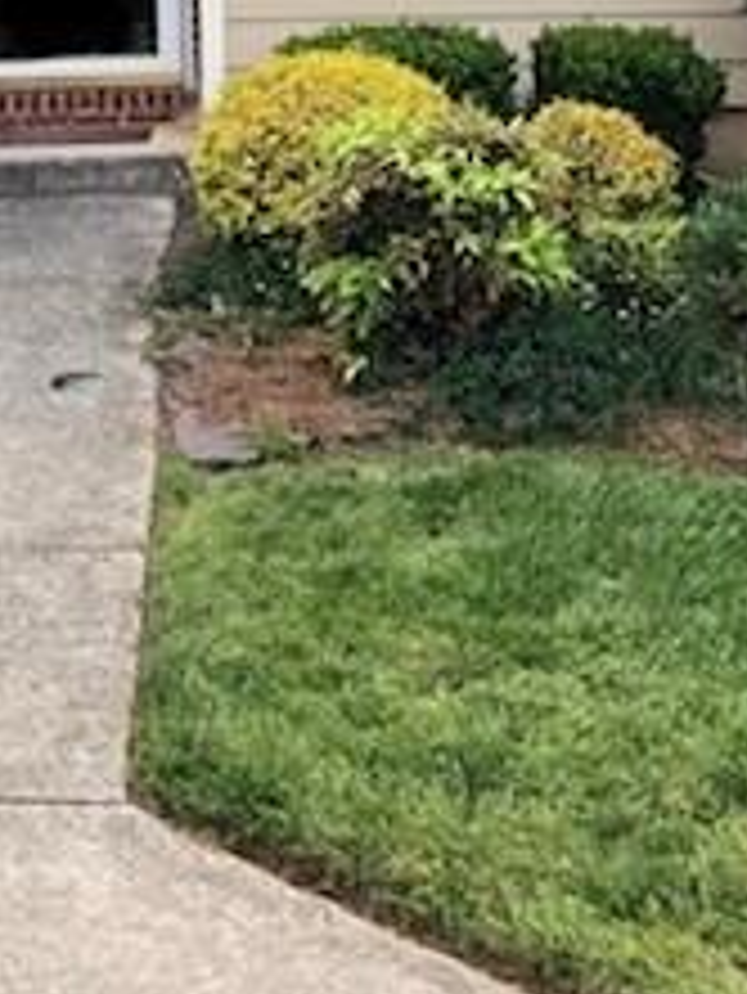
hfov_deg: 18.1
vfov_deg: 21.9
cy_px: -265
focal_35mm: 81
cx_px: 212
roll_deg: +2.4
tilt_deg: +2.8
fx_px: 2328
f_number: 1.8
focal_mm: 3.99
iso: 20
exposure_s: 1/256
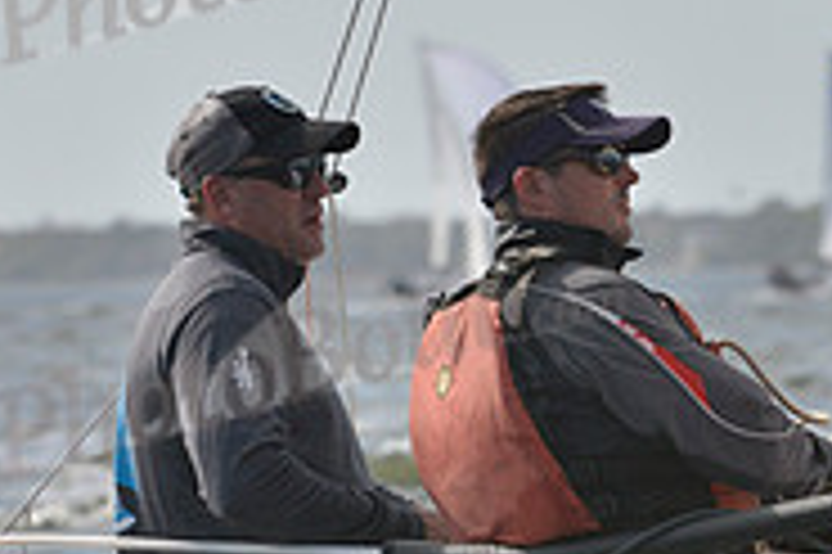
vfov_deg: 2.2
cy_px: 534
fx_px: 14501
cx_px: 863
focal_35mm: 628
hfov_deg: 3.3
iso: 400
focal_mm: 200
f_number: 8
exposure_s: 1/1250
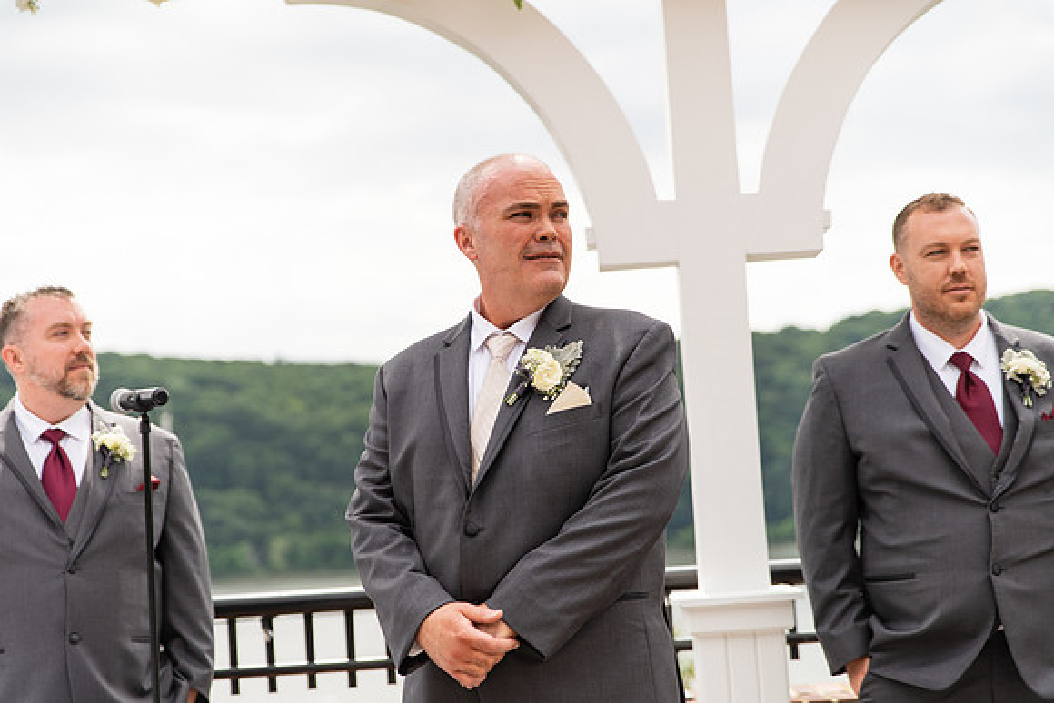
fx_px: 2050
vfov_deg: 19.5
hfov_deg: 28.8
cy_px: 352
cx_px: 527
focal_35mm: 70
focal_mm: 70
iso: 125
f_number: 2.8
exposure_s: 1/2000
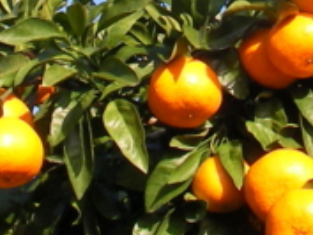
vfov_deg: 7.9
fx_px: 1674
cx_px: 242
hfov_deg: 10.7
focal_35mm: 185
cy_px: -83
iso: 50
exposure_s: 1/286
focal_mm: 6.3
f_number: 4
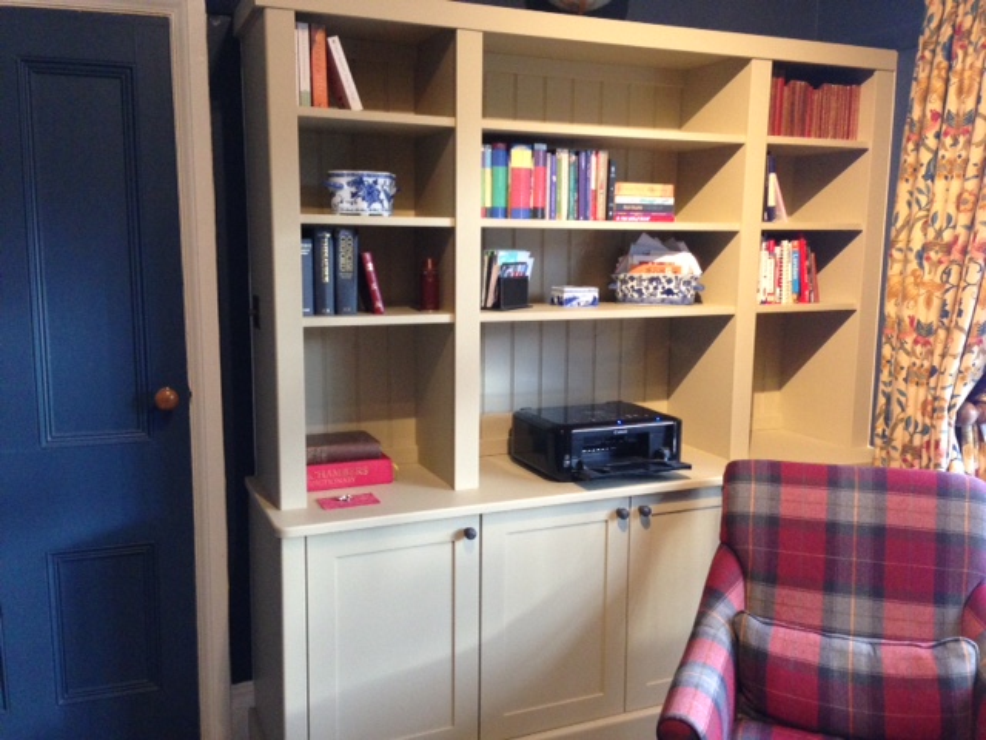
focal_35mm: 33
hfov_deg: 55.4
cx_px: 493
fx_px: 940
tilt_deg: -8.2
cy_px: 370
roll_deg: -0.3
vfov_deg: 42.9
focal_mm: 4.12
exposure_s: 1/20
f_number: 2.4
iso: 250
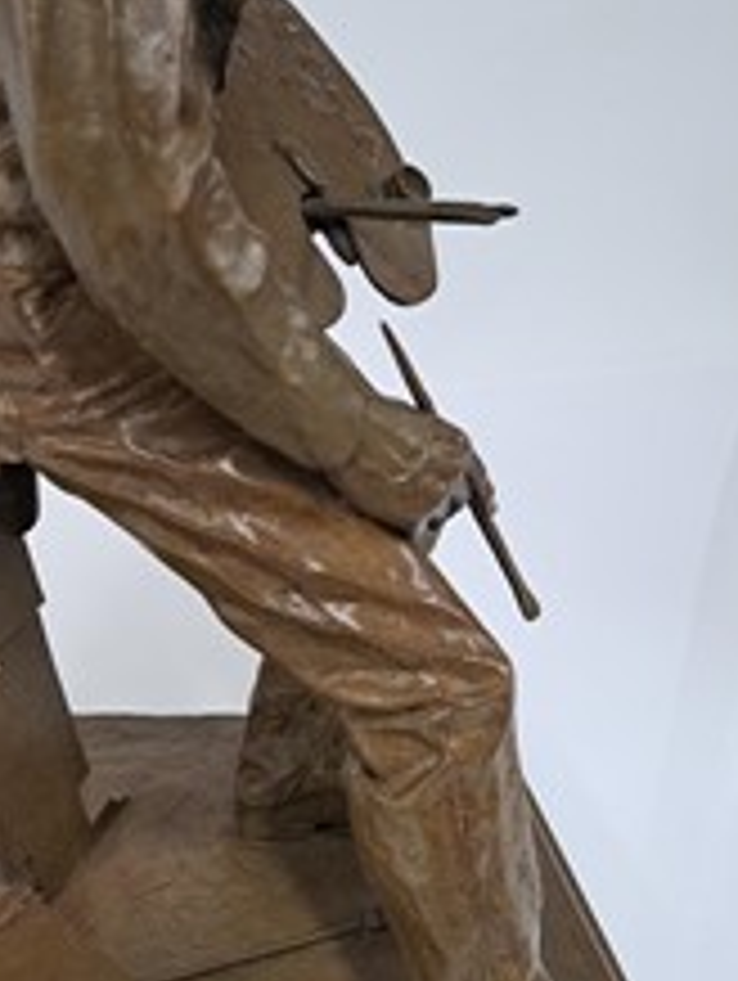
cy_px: 662
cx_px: 90
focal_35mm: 44
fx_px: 1248
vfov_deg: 42.3
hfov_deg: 31.6
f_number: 1.8
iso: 100
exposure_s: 1/50
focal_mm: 5.23
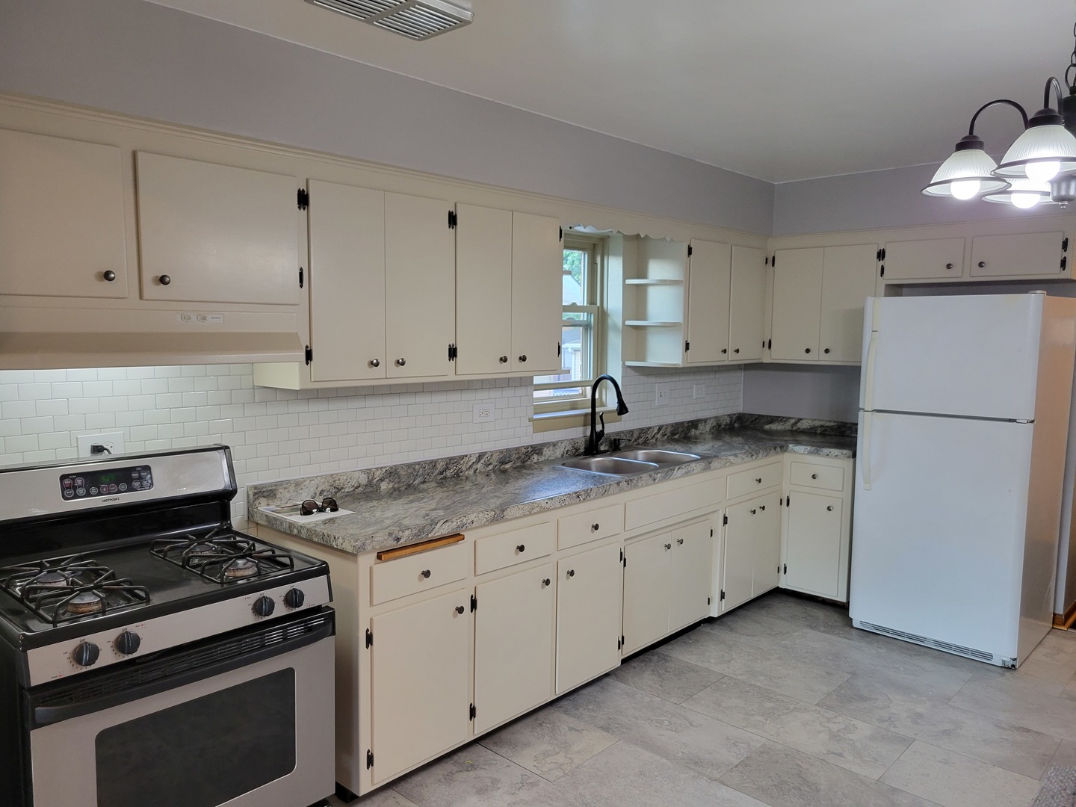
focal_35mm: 26
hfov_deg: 67.3
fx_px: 808
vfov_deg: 53.1
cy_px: 404
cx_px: 538
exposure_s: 1/120
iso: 250
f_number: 1.8
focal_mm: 5.4
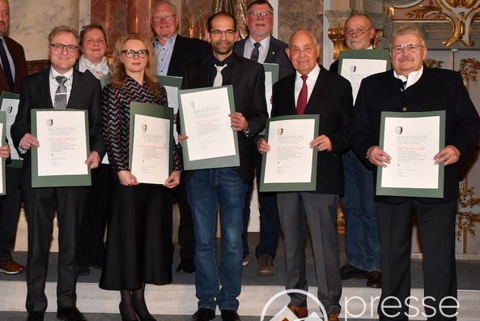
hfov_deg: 39.2
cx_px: 164
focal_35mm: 50
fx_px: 667
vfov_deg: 27.0
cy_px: 129
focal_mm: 22
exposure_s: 1/160
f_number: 7.1
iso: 500
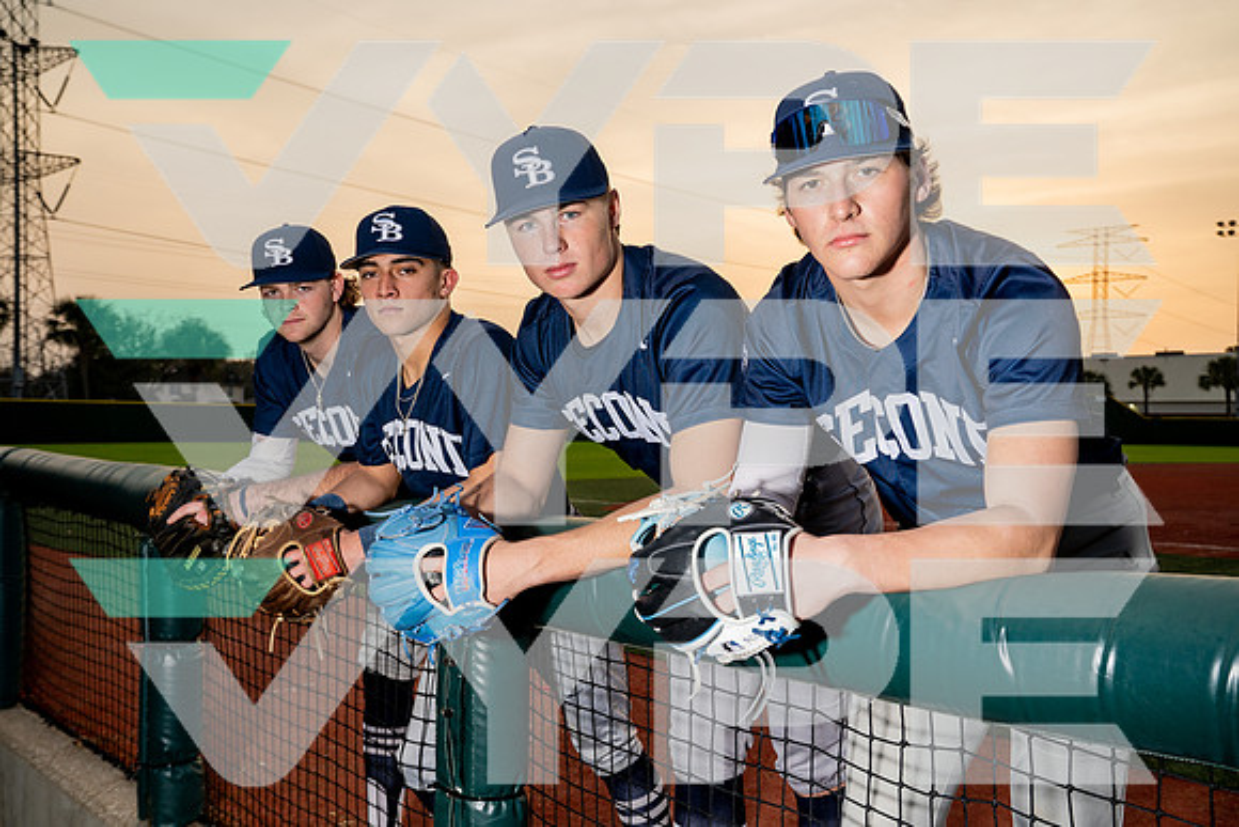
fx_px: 1239
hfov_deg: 53.1
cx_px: 620
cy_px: 414
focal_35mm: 36
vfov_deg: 36.9
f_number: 8
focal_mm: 36
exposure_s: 1/250
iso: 250
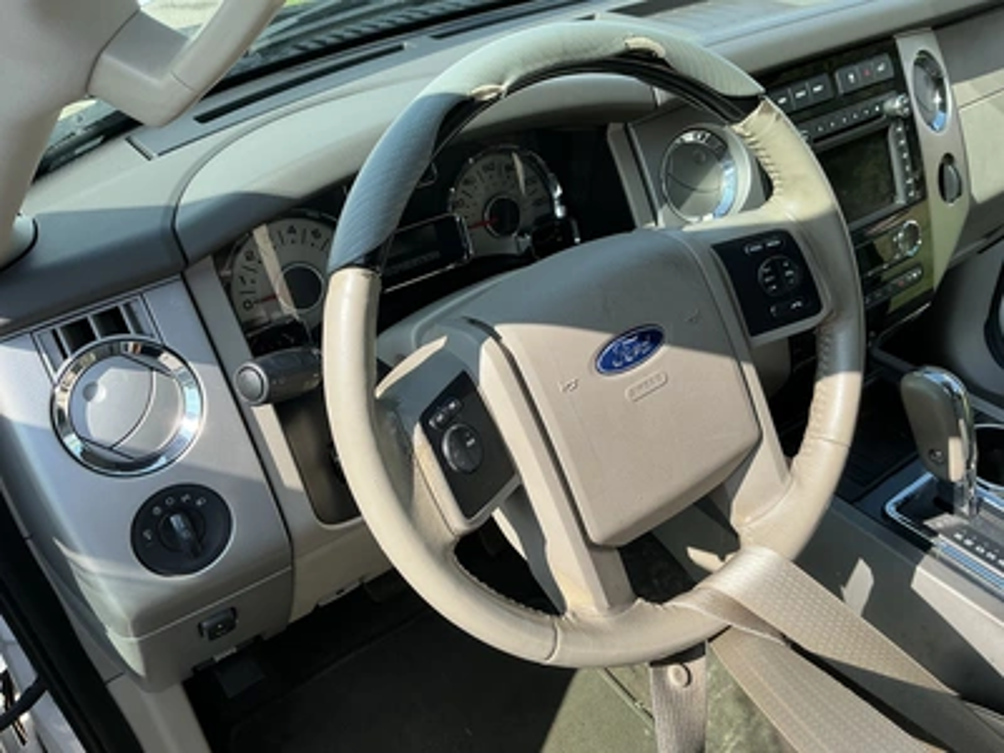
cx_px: 502
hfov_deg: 63.4
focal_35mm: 28
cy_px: 376
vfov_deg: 49.7
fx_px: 812
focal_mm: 3
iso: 25
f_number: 1.8
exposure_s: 1/540
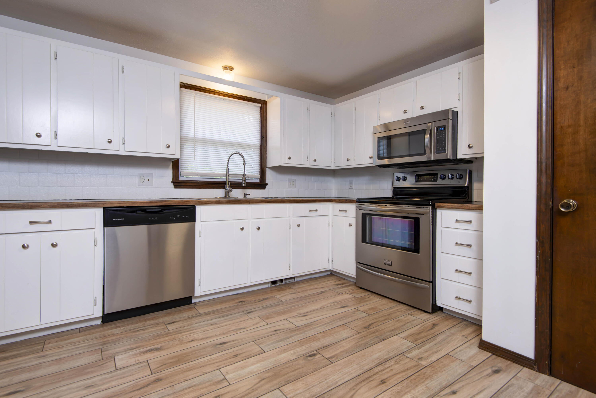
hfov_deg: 96.7
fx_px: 265
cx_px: 298
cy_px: 199
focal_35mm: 16
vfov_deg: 73.8
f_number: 6.7
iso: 200
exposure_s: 1/30
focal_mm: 16
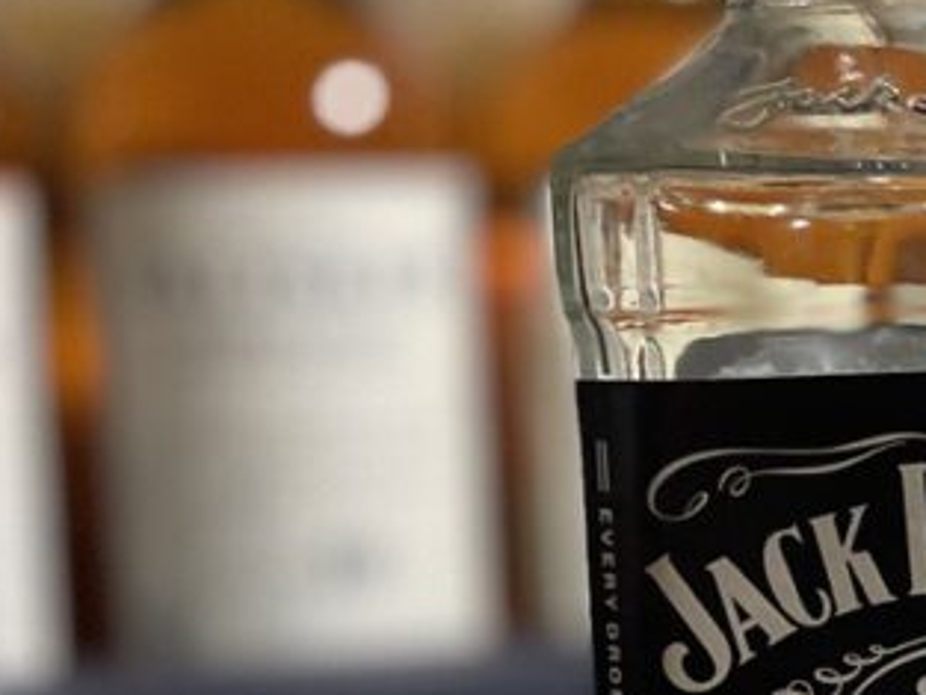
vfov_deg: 17.2
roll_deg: +0.7
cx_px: 1260
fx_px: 2275
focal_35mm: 85
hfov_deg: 20.6
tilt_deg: -9.3
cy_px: 597
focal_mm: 4.2
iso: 500
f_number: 1.6
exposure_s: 1/30
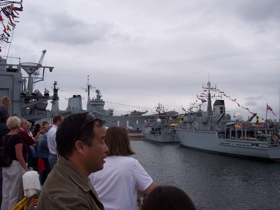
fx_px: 307
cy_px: 105
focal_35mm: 38
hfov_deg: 49.0
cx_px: 140
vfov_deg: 37.7
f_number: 4.8
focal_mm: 8
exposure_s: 1/1000
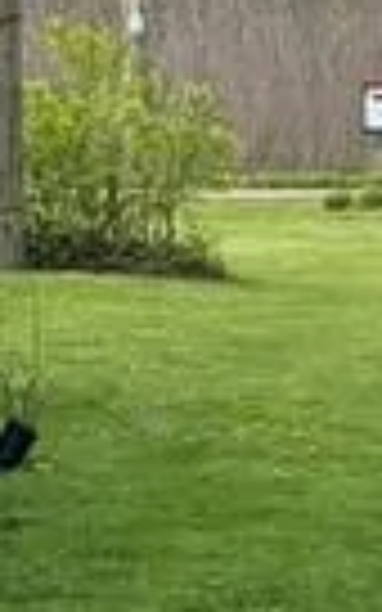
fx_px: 3448
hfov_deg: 5.2
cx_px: -1452
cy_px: -99
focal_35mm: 207
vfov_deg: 10.0
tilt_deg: +4.1
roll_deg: +1.2
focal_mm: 5.96
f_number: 1.6
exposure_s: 1/1667
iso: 50
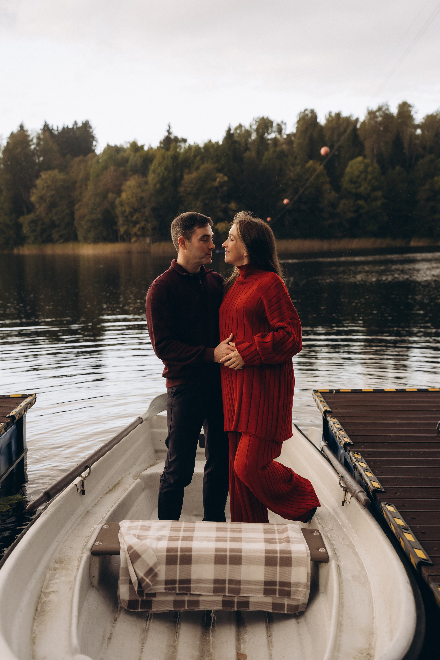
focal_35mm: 45
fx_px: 825
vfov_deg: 43.6
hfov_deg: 29.9
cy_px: 330
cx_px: 220
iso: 250
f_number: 3.5
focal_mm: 45
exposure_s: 1/320
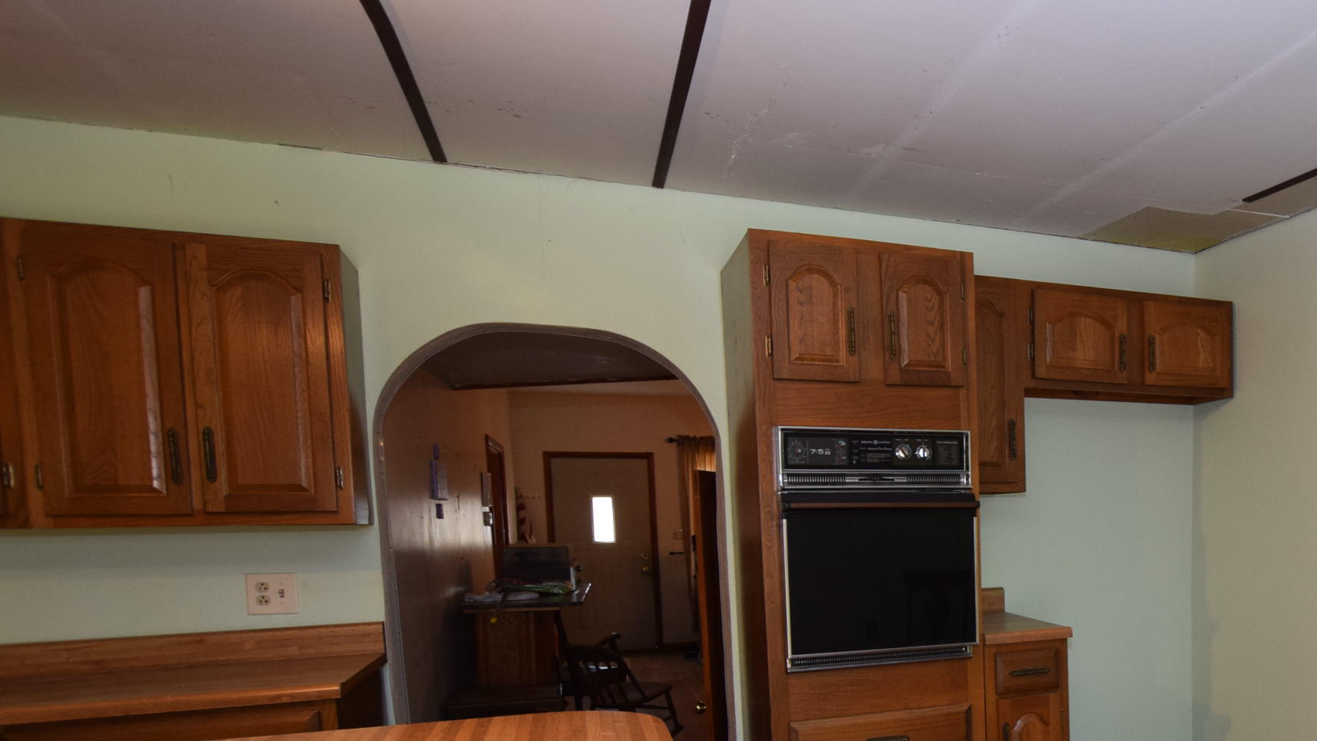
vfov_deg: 40.9
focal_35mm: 27
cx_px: 1101
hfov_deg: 62.3
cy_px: 604
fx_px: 943
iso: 800
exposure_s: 1/80
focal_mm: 10
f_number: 4.5
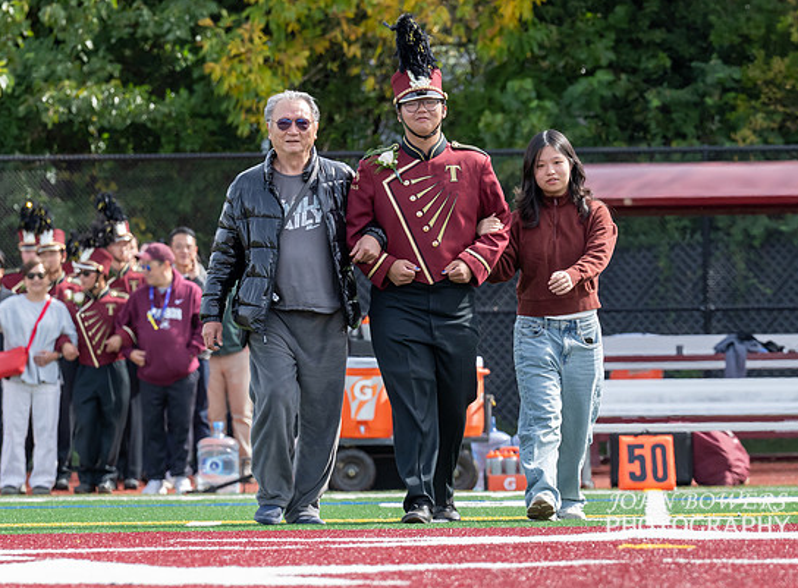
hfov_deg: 5.6
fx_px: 8225
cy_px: 354
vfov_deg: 4.1
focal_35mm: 359
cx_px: 518
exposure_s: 1/1000
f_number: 5.6
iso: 500
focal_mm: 200
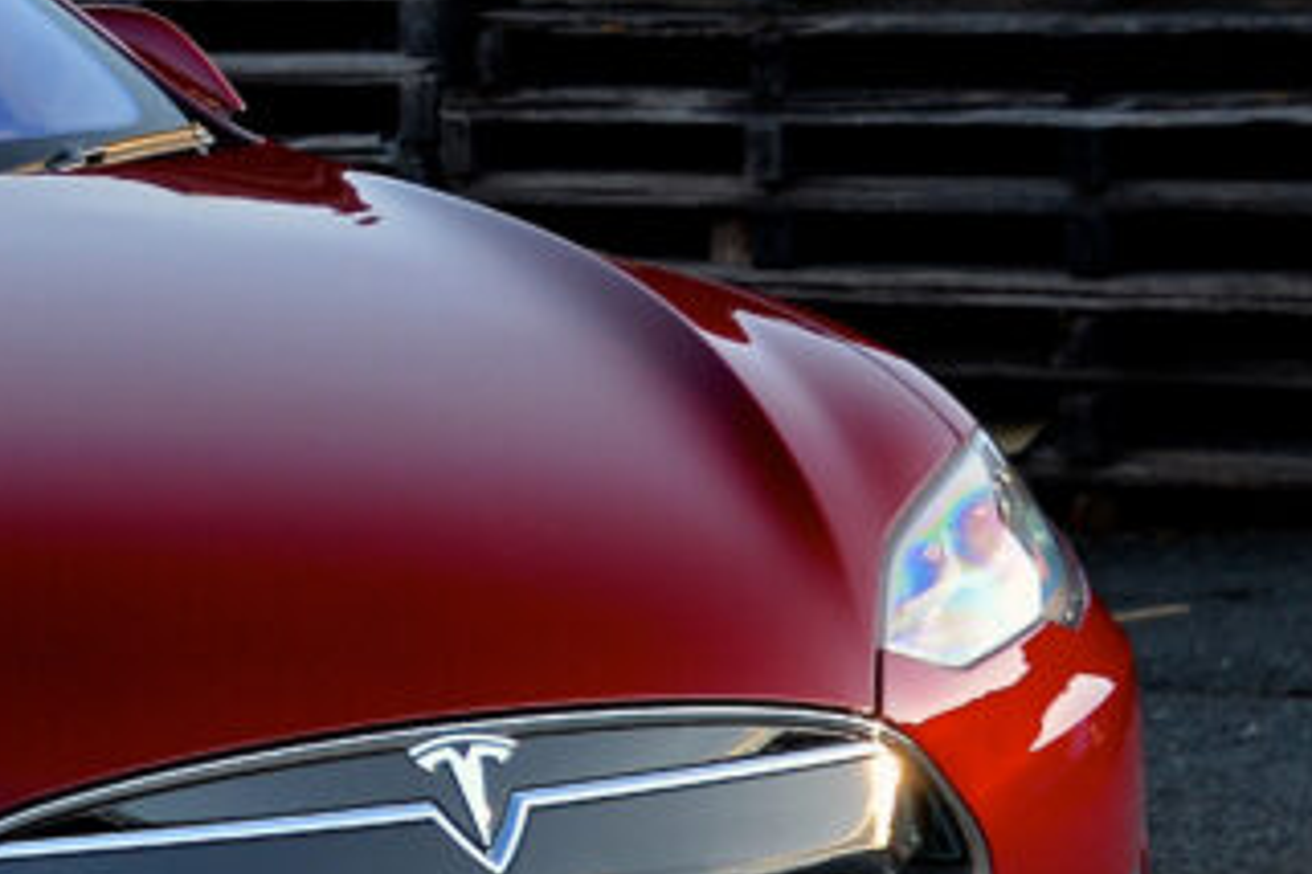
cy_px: 270
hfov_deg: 8.2
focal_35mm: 247
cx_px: -707
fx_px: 9001
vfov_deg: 5.6
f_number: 5.6
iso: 400
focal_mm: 62
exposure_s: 1/200
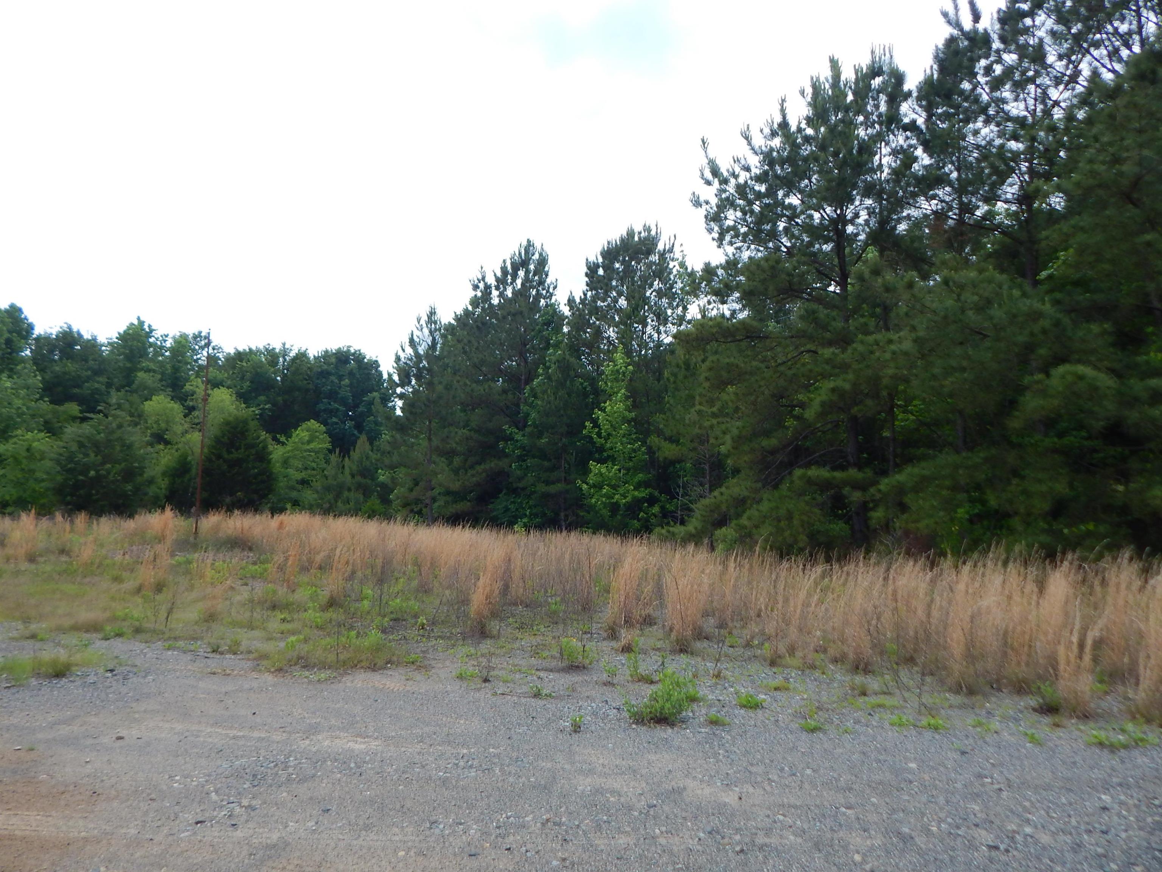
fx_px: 739
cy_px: 436
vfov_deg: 61.1
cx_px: 581
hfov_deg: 76.4
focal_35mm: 22
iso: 125
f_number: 3
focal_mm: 4
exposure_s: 1/800
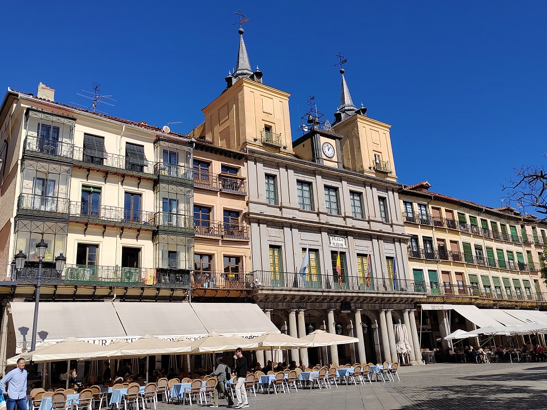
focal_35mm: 32
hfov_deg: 56.8
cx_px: 274
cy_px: 205
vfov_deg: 44.2
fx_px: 506
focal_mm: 5.52
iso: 100
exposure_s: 1/3500
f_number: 1.9
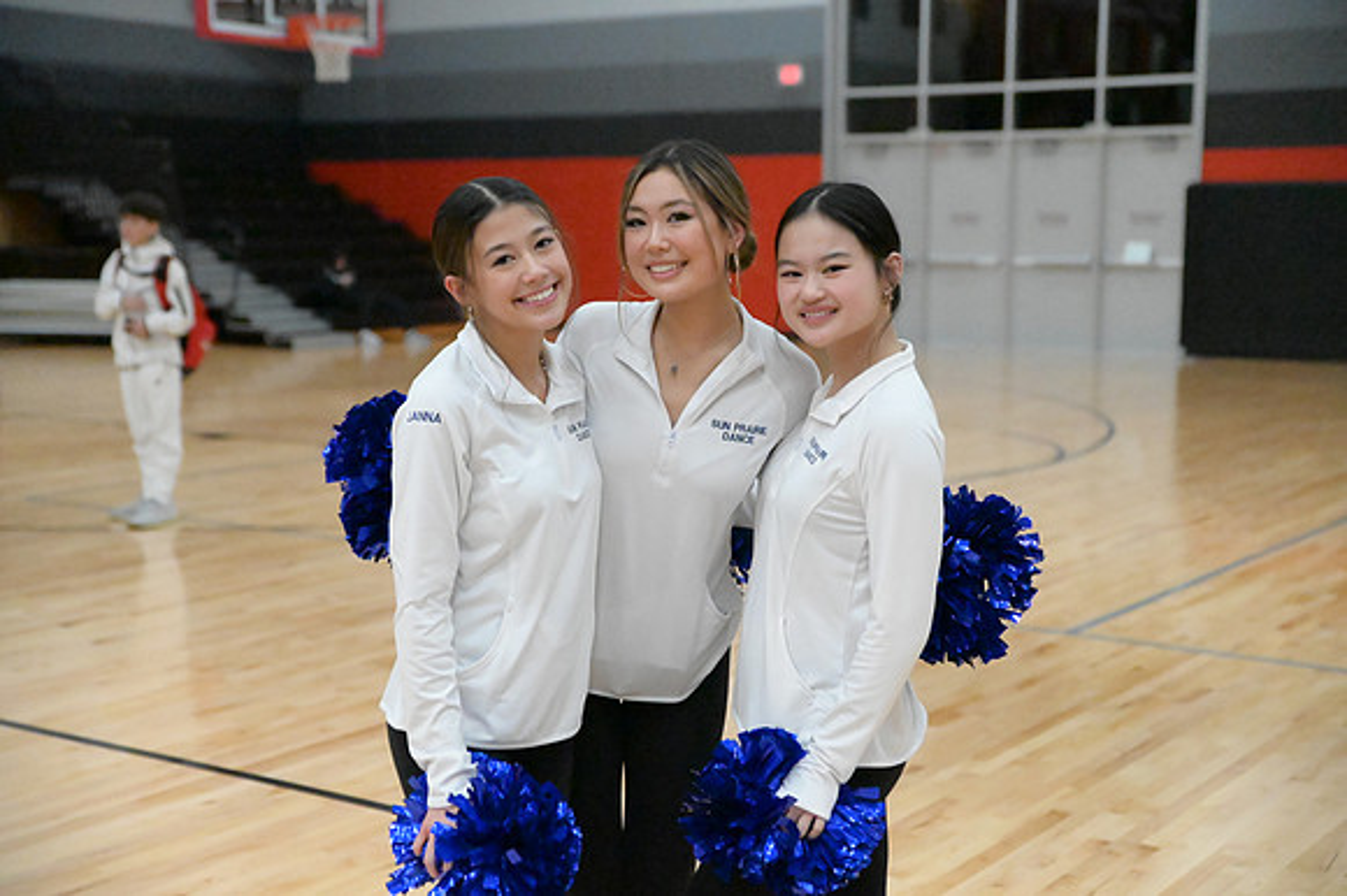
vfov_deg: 24.6
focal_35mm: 55
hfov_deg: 36.3
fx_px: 2057
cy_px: 448
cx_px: 674
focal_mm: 55
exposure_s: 1/8000
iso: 45600
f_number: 2.8
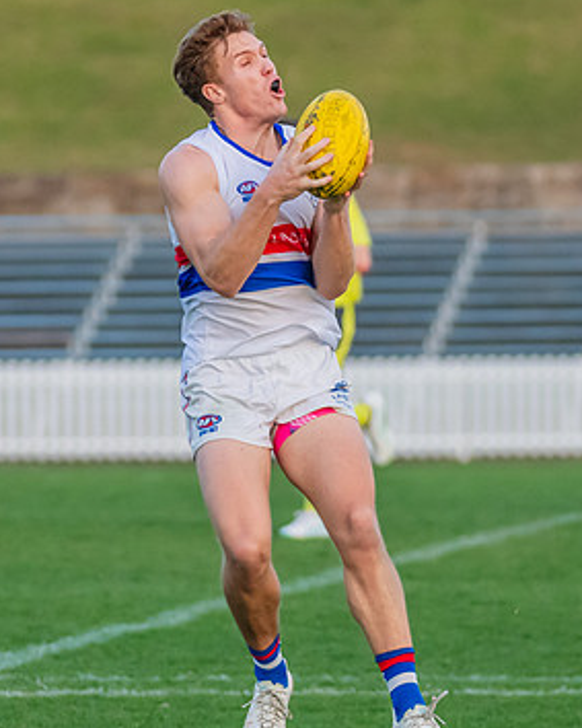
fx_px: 13140
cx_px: 219
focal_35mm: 610
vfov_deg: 3.2
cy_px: 263
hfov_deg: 2.5
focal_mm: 210
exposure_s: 1/1250
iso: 1800
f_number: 4
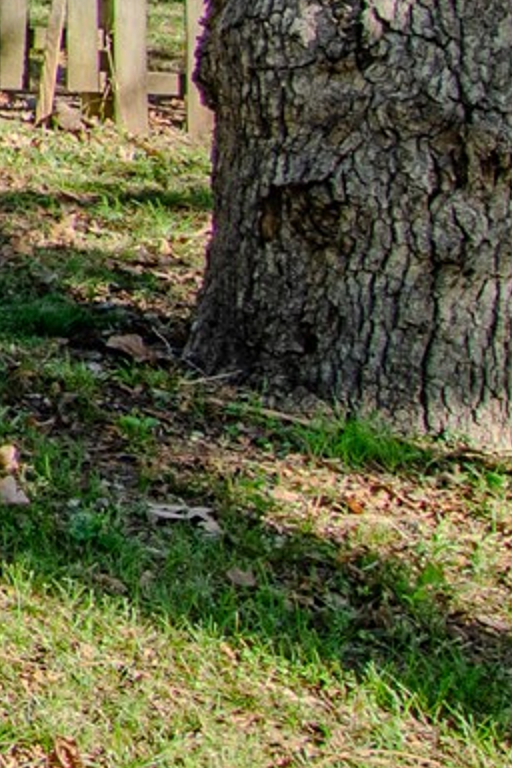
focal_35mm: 88
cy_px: -166
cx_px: -1146
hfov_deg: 10.1
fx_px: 1870
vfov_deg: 21.5
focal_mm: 11
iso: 100
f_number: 8
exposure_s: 1/125
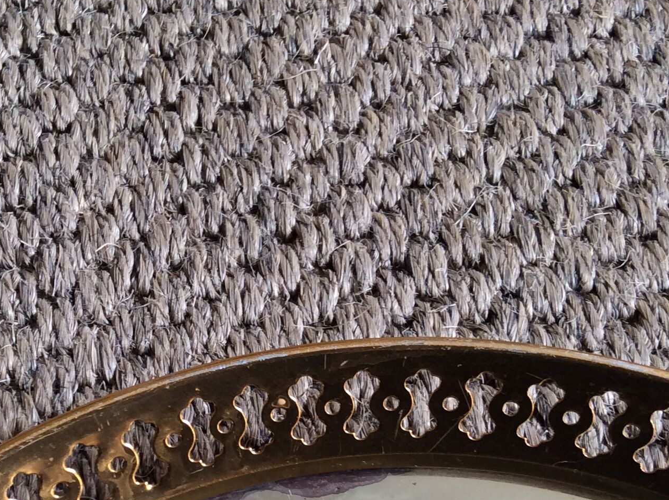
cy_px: 400
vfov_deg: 22.2
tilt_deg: -65.8
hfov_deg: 29.6
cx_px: 212
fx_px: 1254
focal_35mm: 65
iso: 50
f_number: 2.4
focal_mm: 3.3
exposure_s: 1/25
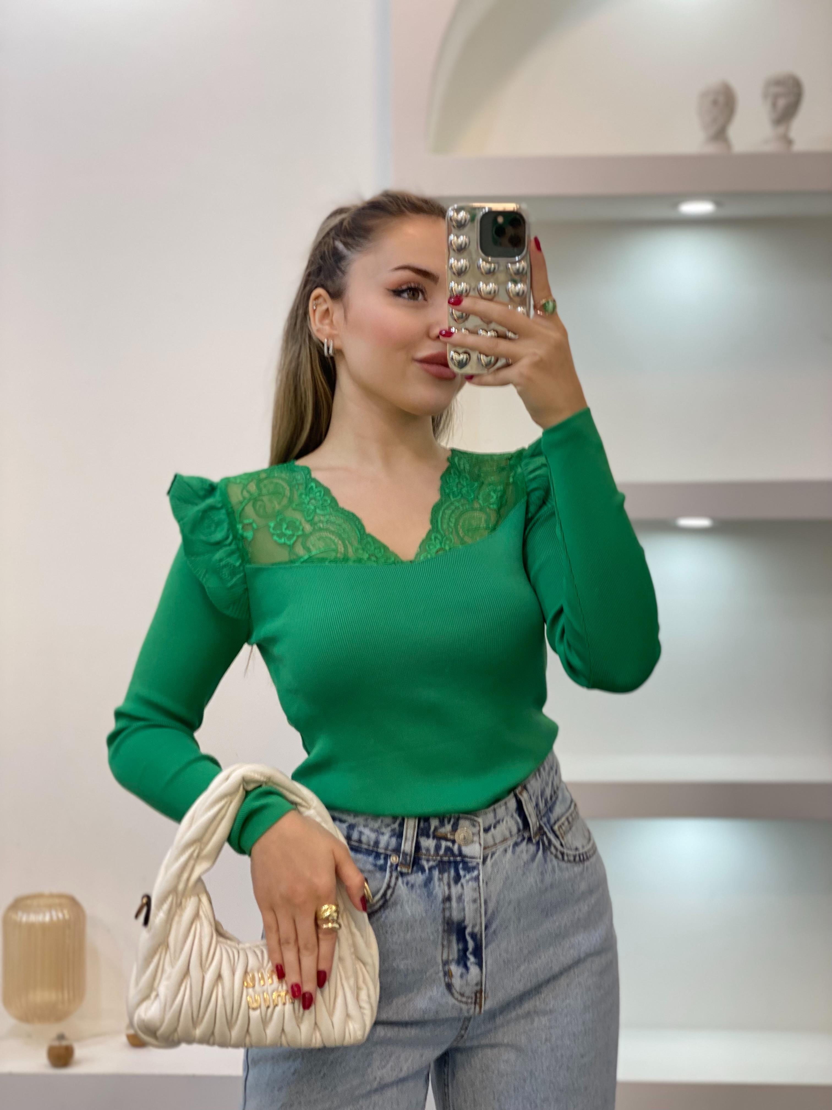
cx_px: 416
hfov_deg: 28.0
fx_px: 1666
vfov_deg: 36.8
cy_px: 555
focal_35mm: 52
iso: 80
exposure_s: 1/100
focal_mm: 6
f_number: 2
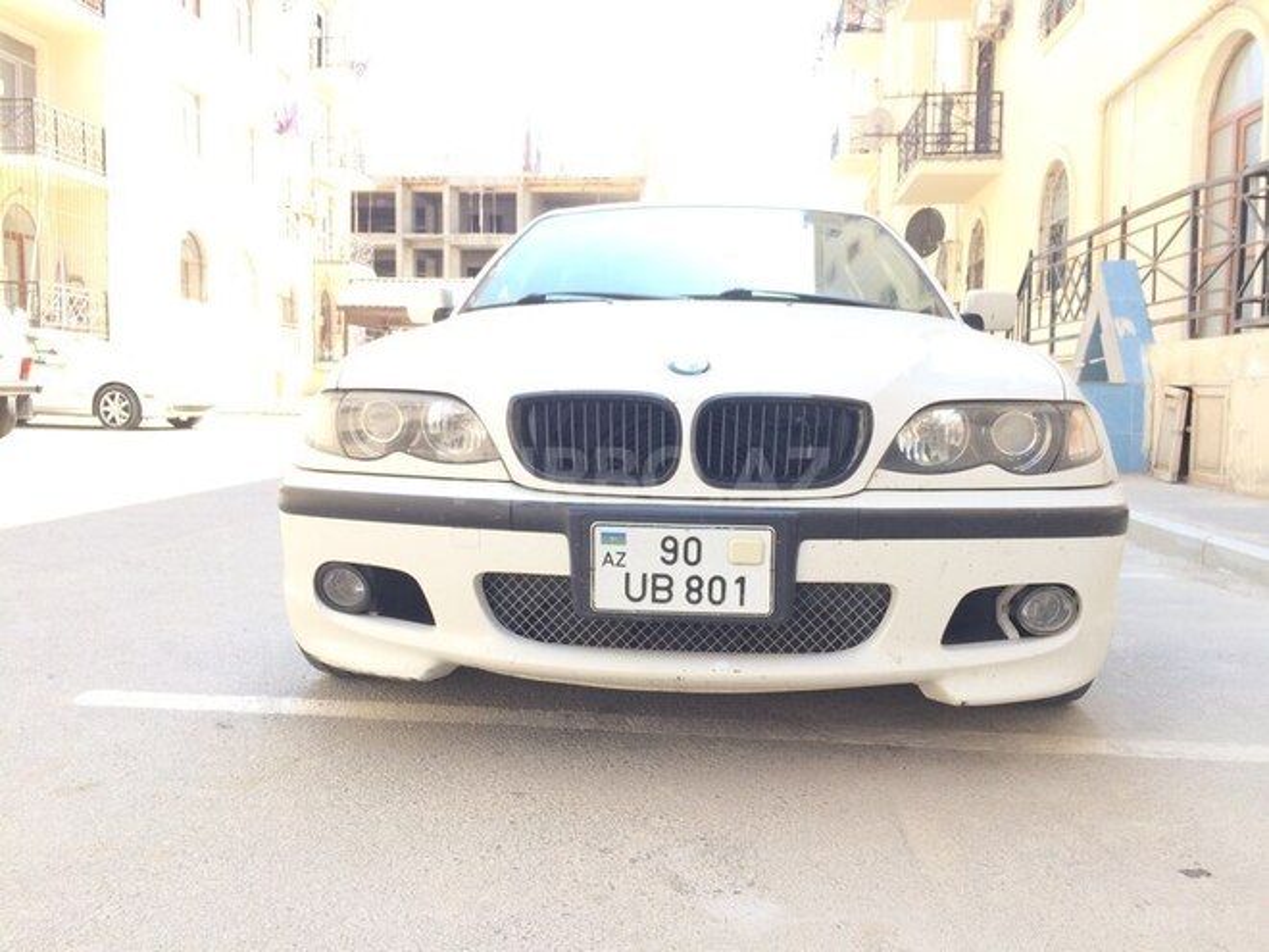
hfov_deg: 61.7
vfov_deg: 48.2
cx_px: 634
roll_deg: -1.2
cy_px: 476
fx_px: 1063
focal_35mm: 29
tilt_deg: -4.2
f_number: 2.2
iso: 32
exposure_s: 1/240
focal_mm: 4.15
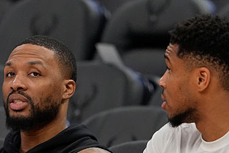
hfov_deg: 1.7
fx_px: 7640
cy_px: 95
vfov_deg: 1.1
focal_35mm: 1200
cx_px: 211
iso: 3200
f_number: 5
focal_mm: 400
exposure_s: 1/800
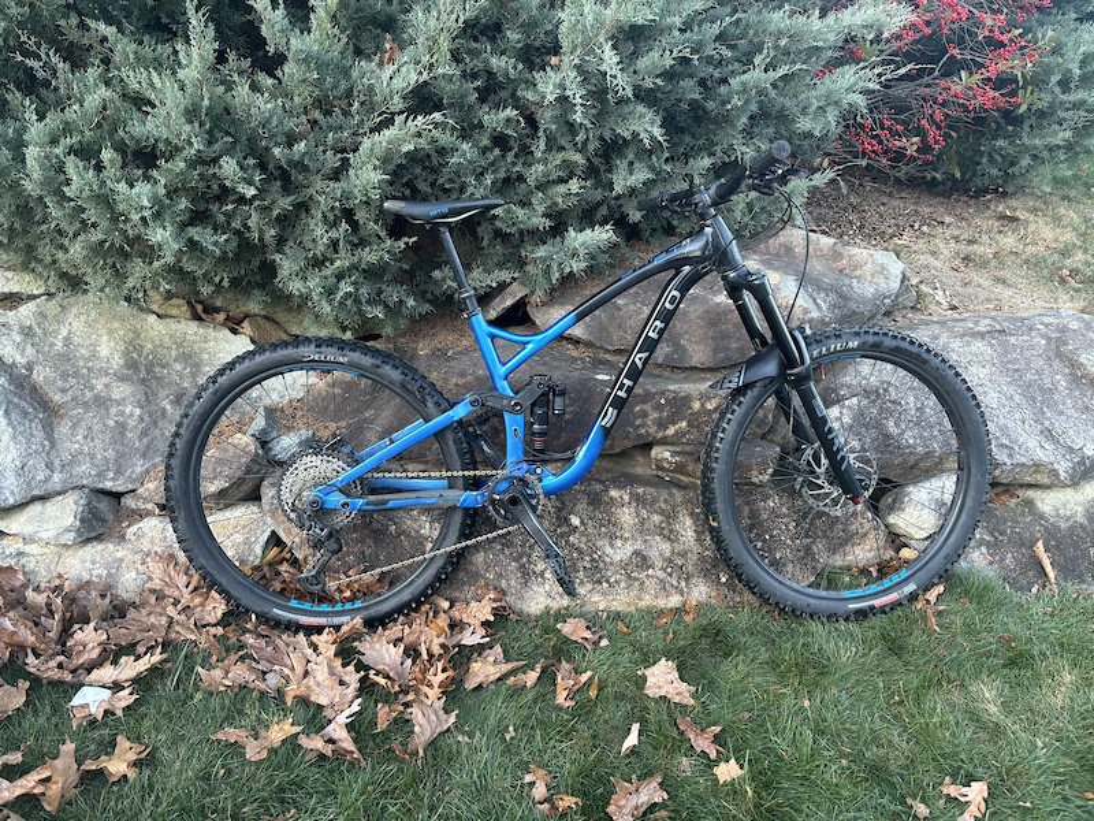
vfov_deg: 53.1
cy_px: 410
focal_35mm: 26
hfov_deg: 67.3
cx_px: 547
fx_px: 822
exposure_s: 1/60
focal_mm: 5.96
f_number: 1.6
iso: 250
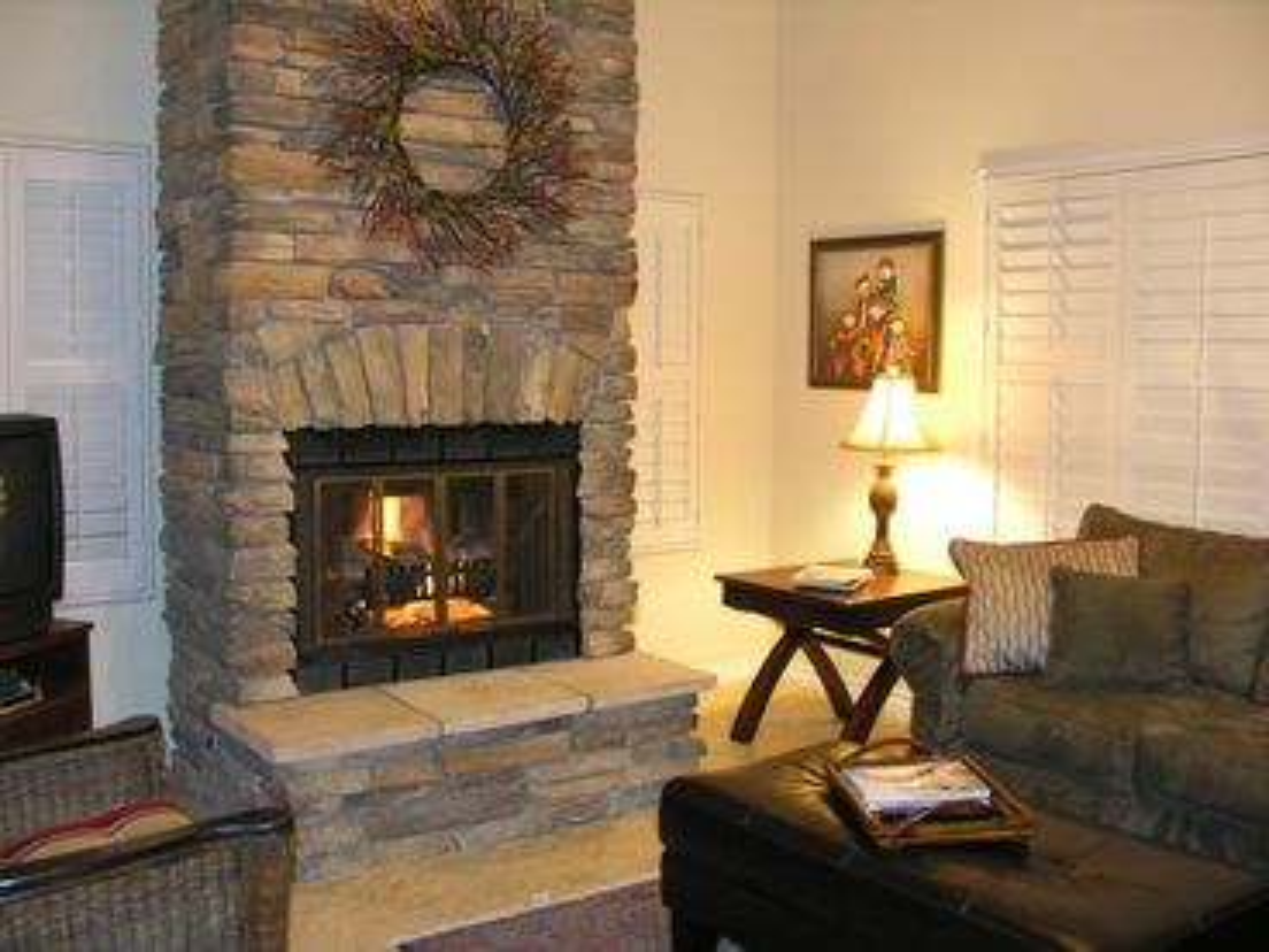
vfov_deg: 40.7
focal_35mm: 35
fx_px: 1283
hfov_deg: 52.6
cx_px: 634
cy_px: 476
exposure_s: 1/7.5
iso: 200
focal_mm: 8.9
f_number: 2.8
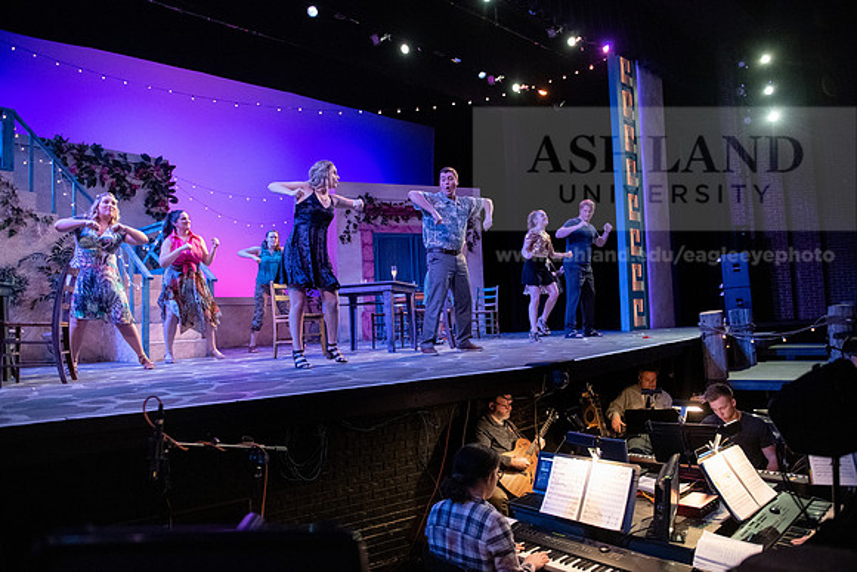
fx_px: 571
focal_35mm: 24
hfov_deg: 73.7
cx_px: 428
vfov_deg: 53.2
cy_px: 286
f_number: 2.8
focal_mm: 24
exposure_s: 1/200
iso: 6400
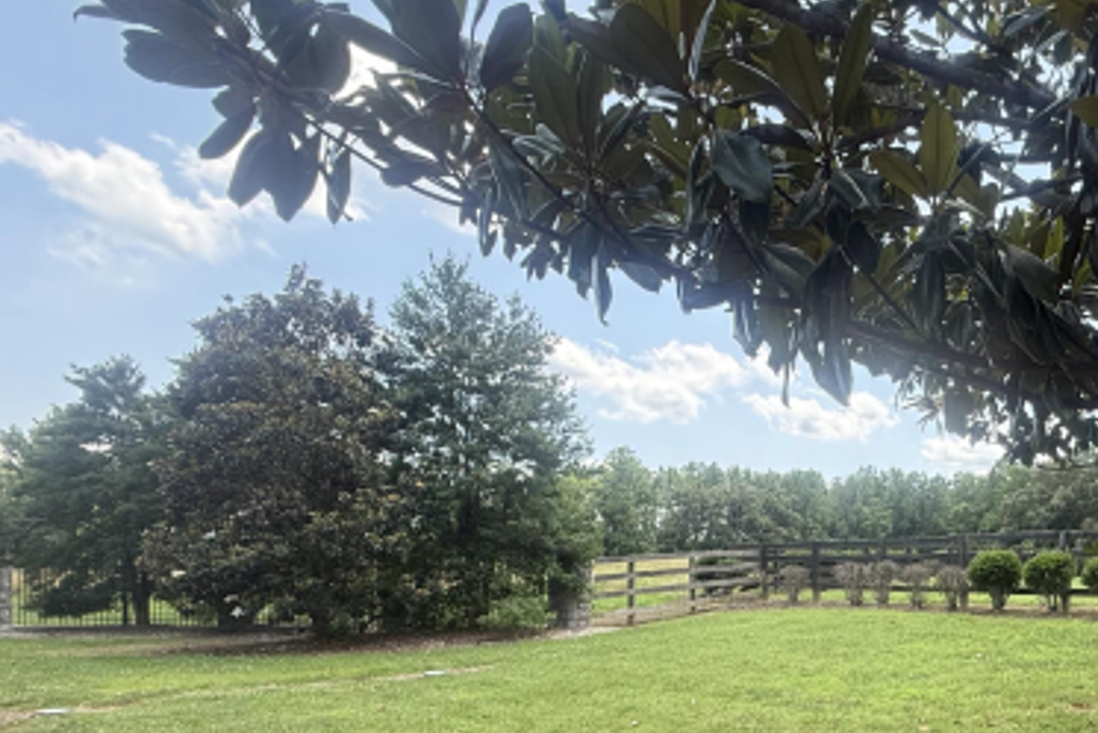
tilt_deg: -0.7
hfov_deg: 63.1
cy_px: 595
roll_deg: -1.7
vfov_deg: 46.7
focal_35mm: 26
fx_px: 793
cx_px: 888
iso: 64
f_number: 2.2
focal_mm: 2.22
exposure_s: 1/549
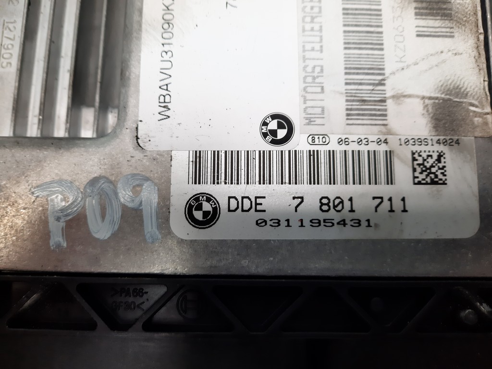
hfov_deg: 69.4
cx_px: 246
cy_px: 184
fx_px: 355
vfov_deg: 54.9
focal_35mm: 25
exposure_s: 1/50
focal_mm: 4.6
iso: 50
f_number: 2
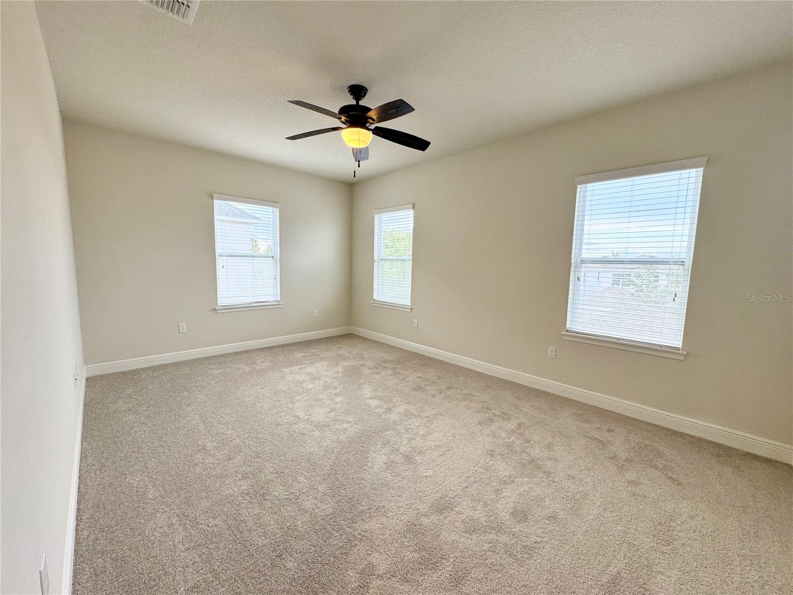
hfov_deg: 102.1
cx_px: 396
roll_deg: -1.3
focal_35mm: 14
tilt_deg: -6.8
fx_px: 321
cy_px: 298
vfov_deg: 85.7
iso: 160
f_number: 2.2
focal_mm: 2.22
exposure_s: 1/120
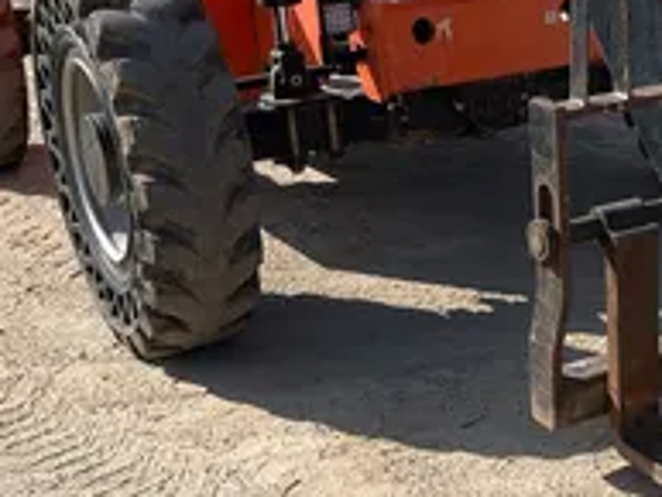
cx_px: 724
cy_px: 190
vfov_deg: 19.9
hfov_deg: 24.6
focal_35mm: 74
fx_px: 1416
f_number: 1.6
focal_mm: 5.1
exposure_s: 1/2632
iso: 50
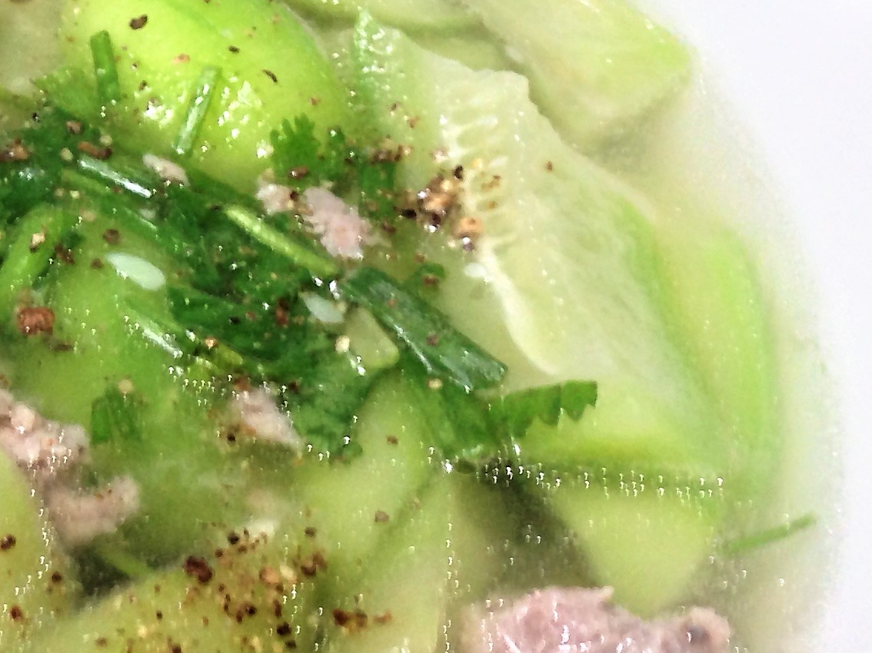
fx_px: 2393
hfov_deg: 18.6
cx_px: -370
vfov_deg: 15.5
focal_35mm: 95
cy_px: 472
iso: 64
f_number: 2.4
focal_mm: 4.12
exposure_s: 1/20
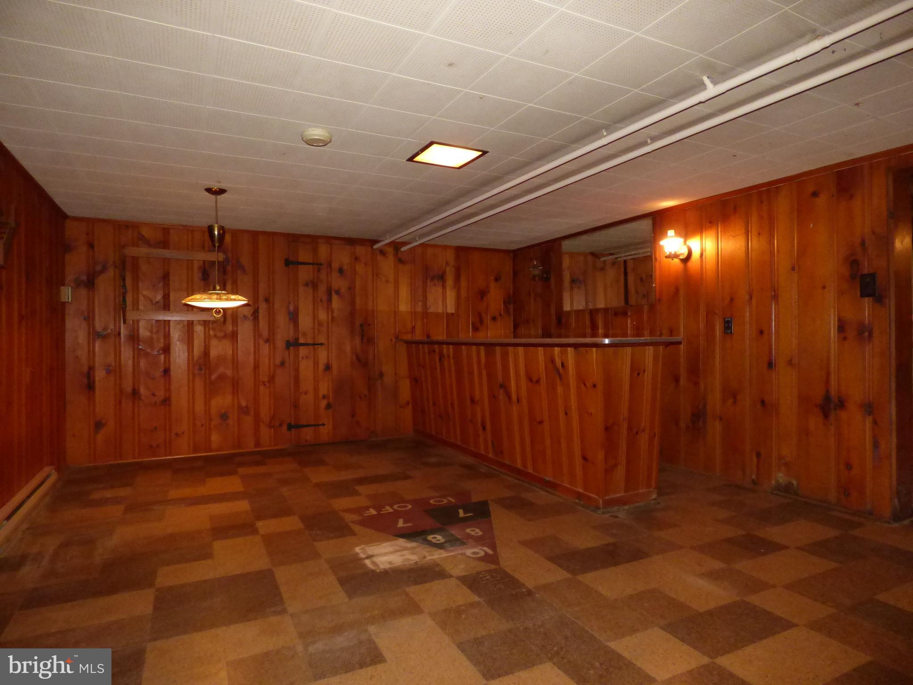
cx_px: 456
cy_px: 342
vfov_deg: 66.0
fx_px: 528
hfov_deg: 81.7
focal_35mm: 20
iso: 800
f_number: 2.8
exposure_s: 1/100
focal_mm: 3.58
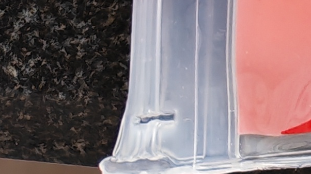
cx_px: 763
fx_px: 1467
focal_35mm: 178
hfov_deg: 10.4
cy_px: -753
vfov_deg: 5.1
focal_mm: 6.12
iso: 160
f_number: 1.9
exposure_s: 1/100
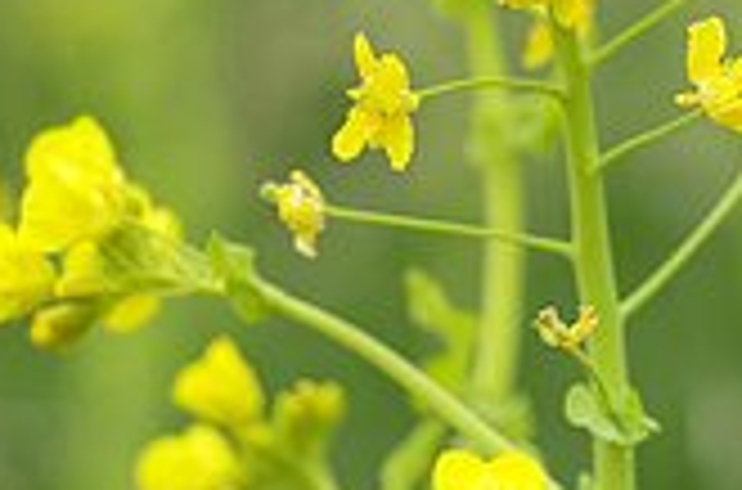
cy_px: -162
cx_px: 967
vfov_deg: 4.9
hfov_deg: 7.3
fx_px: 5755
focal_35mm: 280
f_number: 4
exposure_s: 1/400
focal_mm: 60
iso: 200
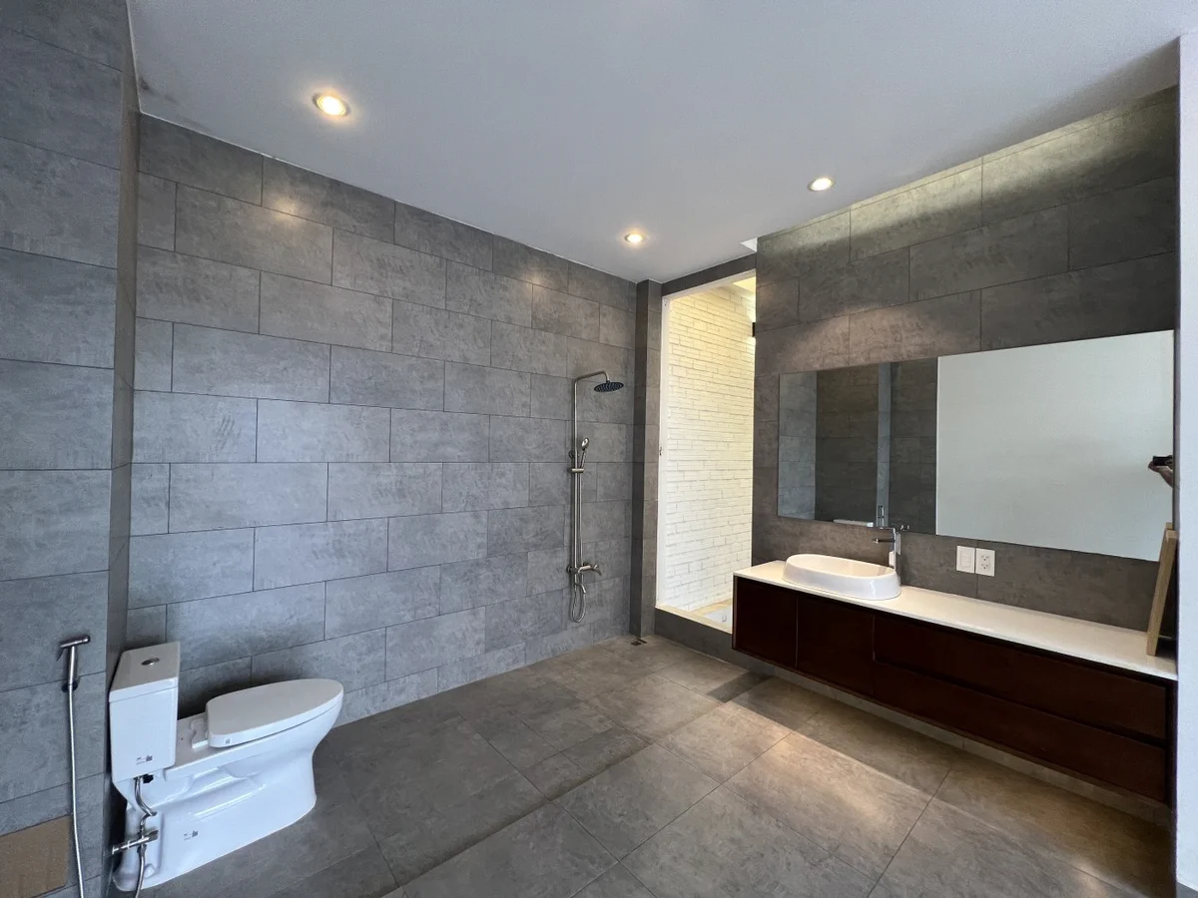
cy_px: 449
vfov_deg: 89.9
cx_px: 599
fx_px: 450
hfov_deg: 106.2
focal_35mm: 13
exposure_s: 1/100
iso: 80
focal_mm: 1.57
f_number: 1.8
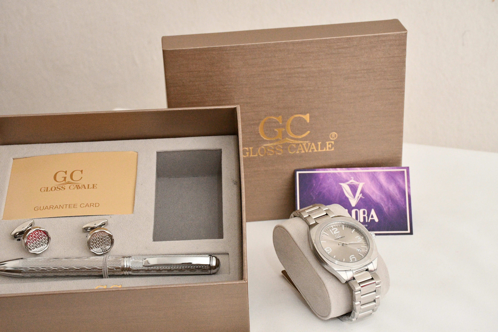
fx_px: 927
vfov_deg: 20.3
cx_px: 249
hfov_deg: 30.1
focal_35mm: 67
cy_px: 166
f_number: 11
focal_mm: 45
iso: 5000
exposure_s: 1/60
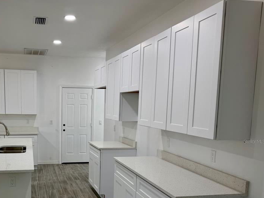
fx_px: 267
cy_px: 141
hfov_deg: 50.9
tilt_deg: -6.0
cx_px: 74
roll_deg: +0.7
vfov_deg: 39.9
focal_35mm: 35
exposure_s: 1/120
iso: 80
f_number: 1.78
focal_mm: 6.76
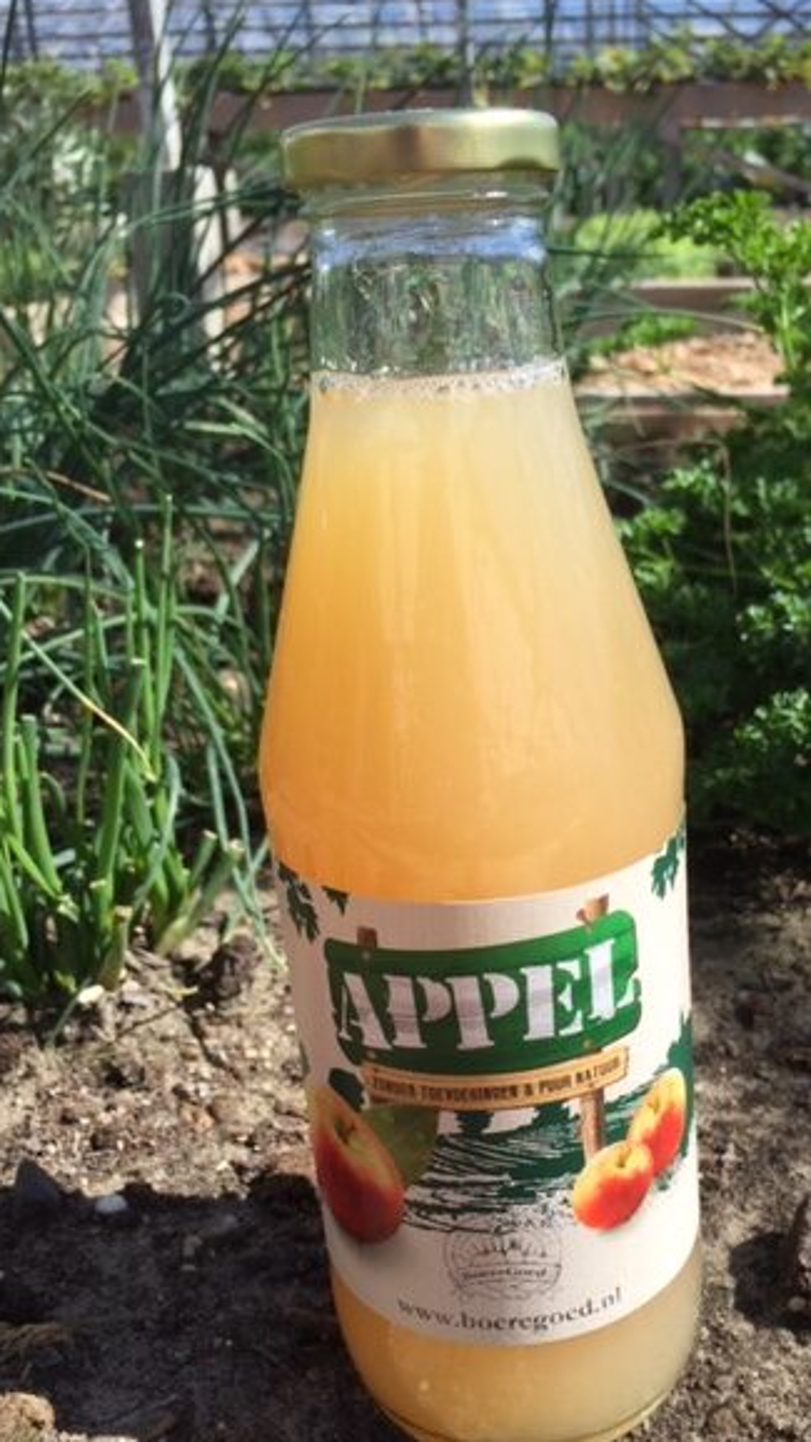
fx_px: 1338
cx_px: 534
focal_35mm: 35
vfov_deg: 56.6
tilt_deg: -21.9
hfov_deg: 33.4
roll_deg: +1.7
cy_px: 768
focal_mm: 4.15
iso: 32
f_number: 2.2
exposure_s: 1/1130
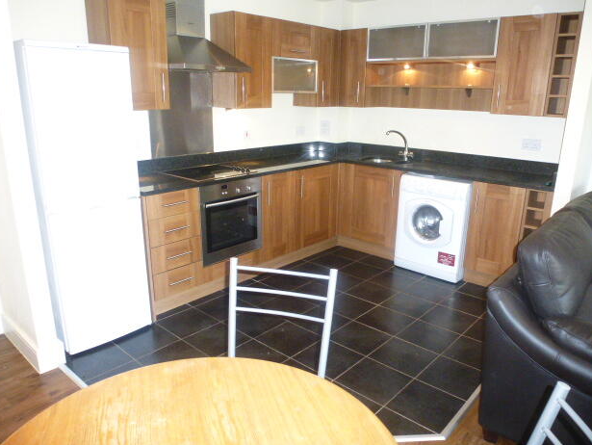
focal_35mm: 26
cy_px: 223
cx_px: 297
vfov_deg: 53.1
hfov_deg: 67.3
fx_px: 445
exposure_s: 1/60
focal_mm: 4.3
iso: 1000
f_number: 3.3
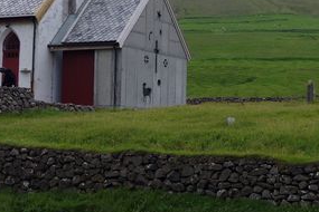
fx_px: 1090
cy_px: -6
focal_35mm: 123
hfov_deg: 16.5
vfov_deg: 11.0
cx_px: 279
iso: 100
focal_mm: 35
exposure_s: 1/125
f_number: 6.3
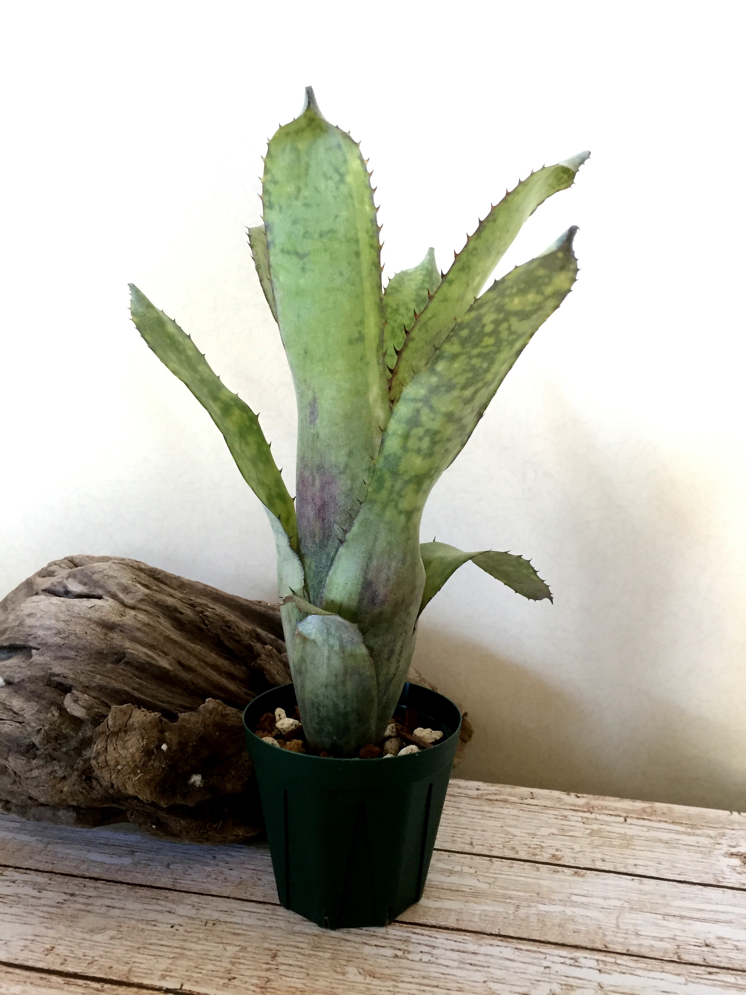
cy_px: 498
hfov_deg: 48.2
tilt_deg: -7.9
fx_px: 833
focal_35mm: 29
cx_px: 373
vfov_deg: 61.7
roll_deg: -1.8
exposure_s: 1/17
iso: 250
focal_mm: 4.15
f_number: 2.2
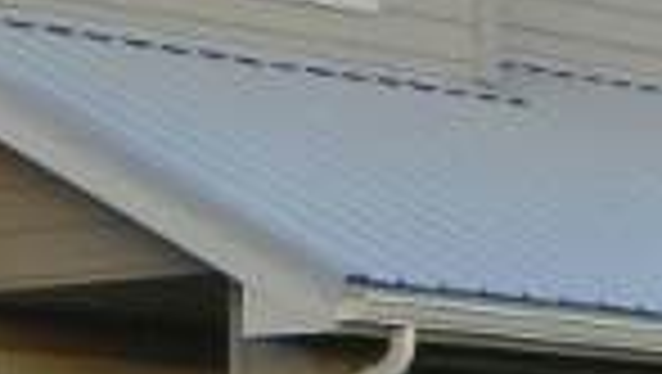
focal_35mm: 243
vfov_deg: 5.0
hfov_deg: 8.8
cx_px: -90
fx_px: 4269
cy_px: 257
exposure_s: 1/50
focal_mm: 7.3
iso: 80
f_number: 3.2
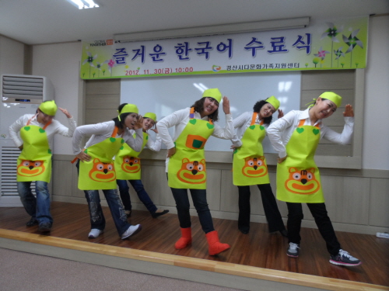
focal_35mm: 24
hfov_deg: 71.6
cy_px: 146
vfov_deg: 56.8
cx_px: 194
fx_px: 270
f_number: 3.2
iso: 160
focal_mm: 4
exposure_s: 1/30
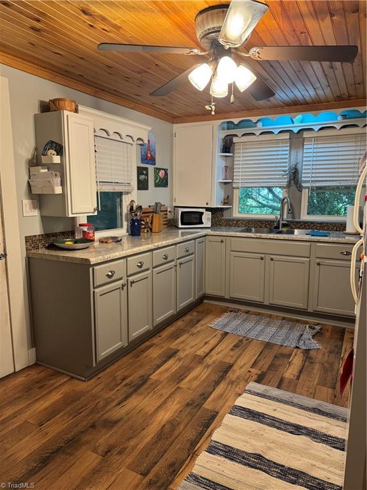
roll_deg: +0.7
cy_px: 245
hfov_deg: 56.8
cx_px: 184
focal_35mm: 24
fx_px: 339
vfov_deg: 71.6
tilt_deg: -9.2
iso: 250
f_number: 1.78
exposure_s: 1/60
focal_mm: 6.76
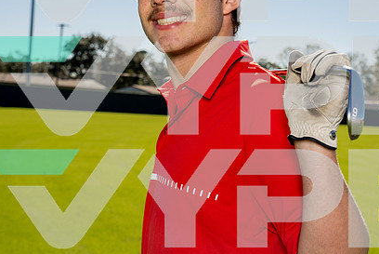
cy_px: 86
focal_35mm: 71
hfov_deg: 28.4
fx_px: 748
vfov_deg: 19.2
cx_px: 222
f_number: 8
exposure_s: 1/250
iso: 100
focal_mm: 50
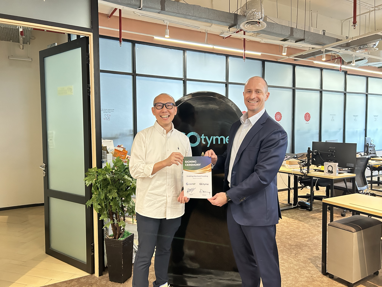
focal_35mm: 26
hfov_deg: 67.3
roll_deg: -0.6
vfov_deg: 53.1
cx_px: 191
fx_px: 287
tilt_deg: -1.9
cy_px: 144
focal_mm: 5.7
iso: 500
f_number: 1.5
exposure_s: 1/50
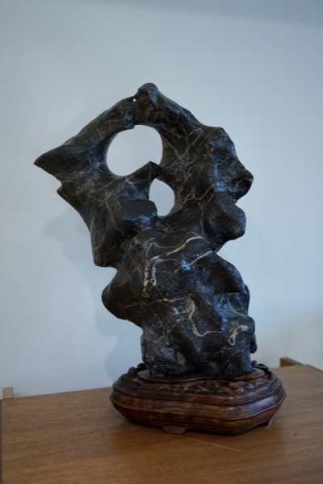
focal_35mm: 38
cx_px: 162
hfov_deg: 35.1
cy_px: 242
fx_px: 511
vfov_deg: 50.7
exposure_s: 1/100
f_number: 4.5
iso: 2000
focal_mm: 38
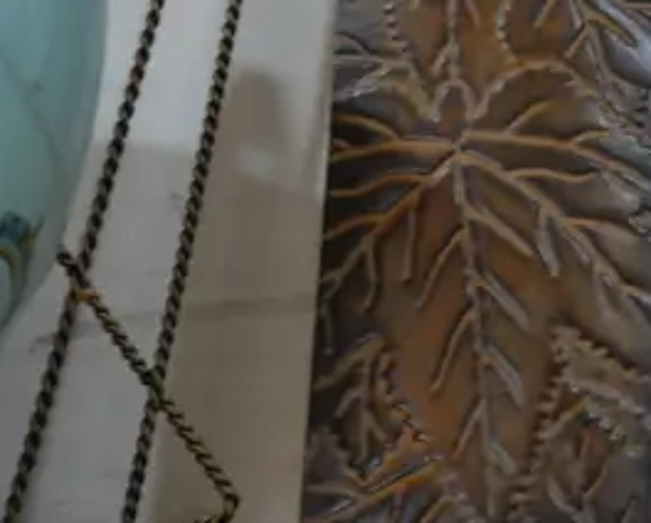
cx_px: 905
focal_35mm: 121
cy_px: 130
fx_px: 2335
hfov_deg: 15.0
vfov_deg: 12.7
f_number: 3.6
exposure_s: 1/60
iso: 500
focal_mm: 16
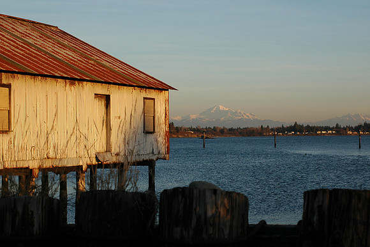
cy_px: 124
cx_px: 185
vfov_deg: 18.2
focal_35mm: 75
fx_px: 770
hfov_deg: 27.0
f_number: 9
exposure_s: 1/125
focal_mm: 50
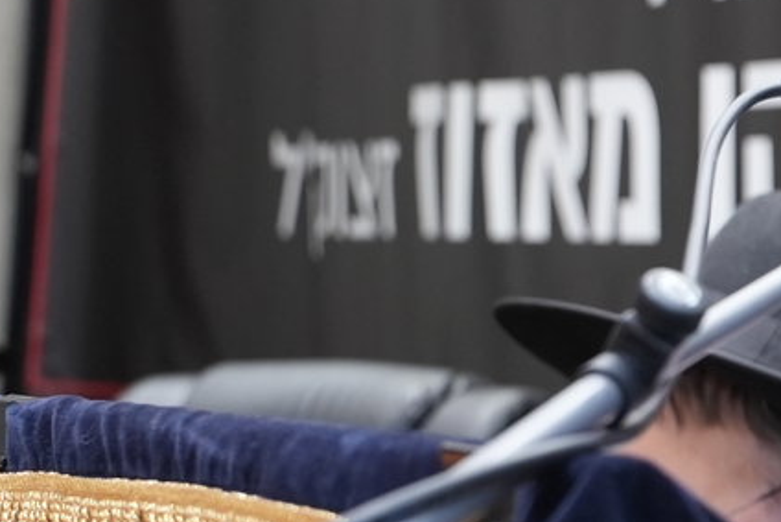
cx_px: 1232
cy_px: 200
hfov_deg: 11.8
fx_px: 3581
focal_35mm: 165
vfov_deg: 8.3
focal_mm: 50
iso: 3200
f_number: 4
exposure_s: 1/200
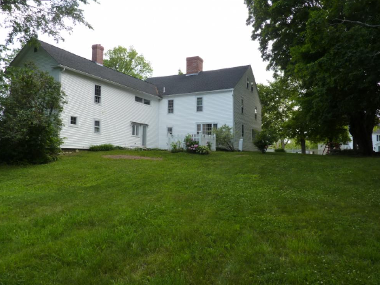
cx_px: 193
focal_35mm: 26
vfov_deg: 53.1
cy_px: 137
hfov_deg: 67.3
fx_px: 285
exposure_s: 1/125
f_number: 4
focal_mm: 4.1
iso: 125
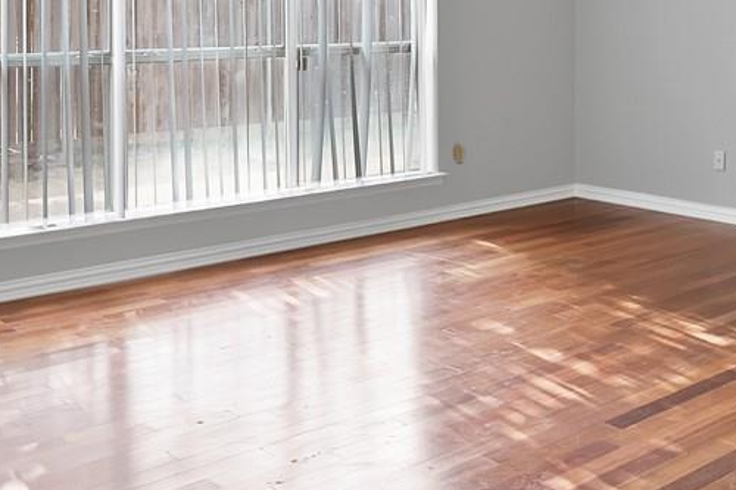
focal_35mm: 48
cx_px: 593
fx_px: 981
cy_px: 17
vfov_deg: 26.7
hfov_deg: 39.4
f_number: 9
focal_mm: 12
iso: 800
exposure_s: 1/10
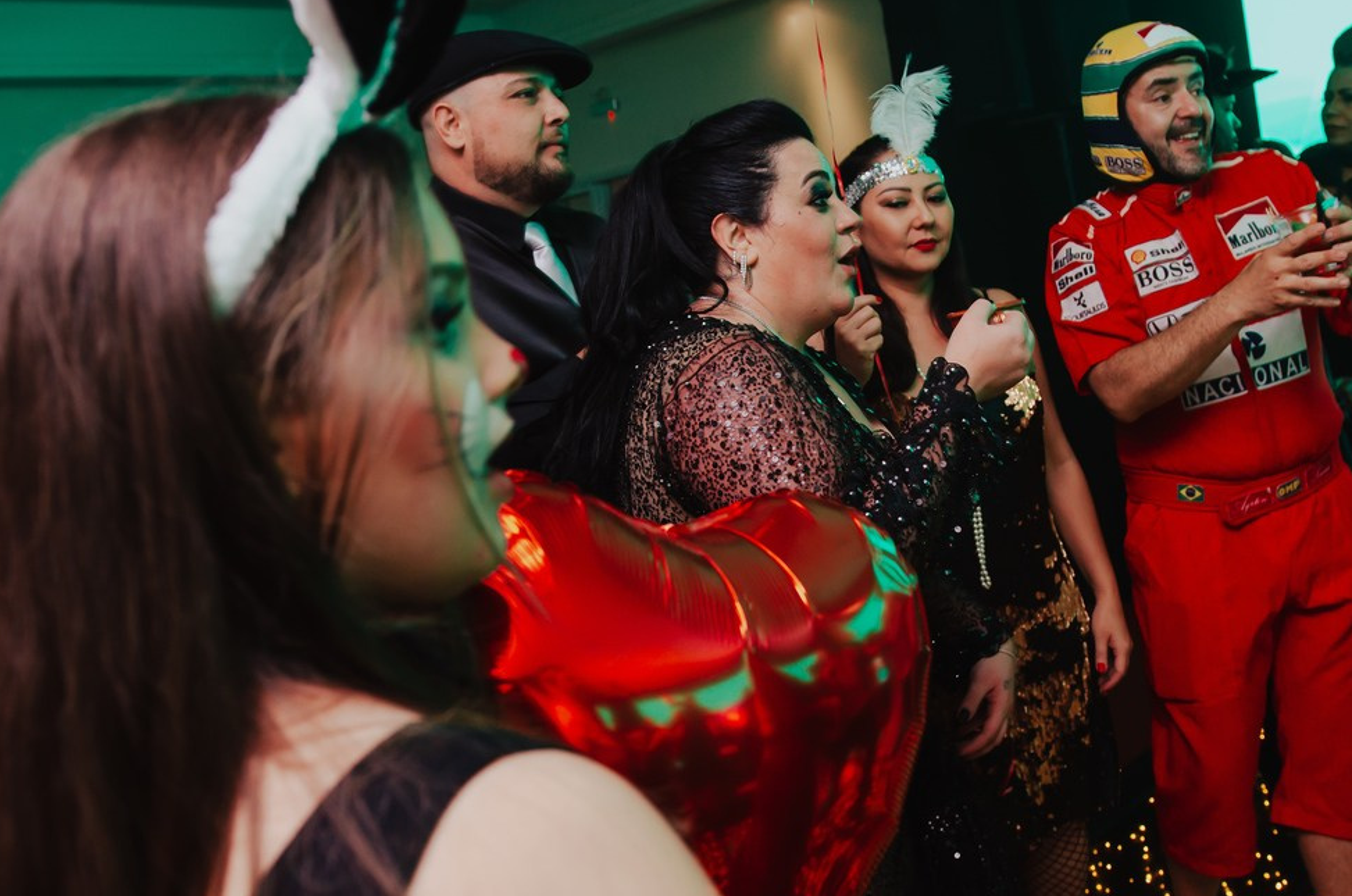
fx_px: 1387
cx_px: 785
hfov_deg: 51.7
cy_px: 370
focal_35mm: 37
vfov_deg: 35.7
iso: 500
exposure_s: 1/60
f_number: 2.8
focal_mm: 20
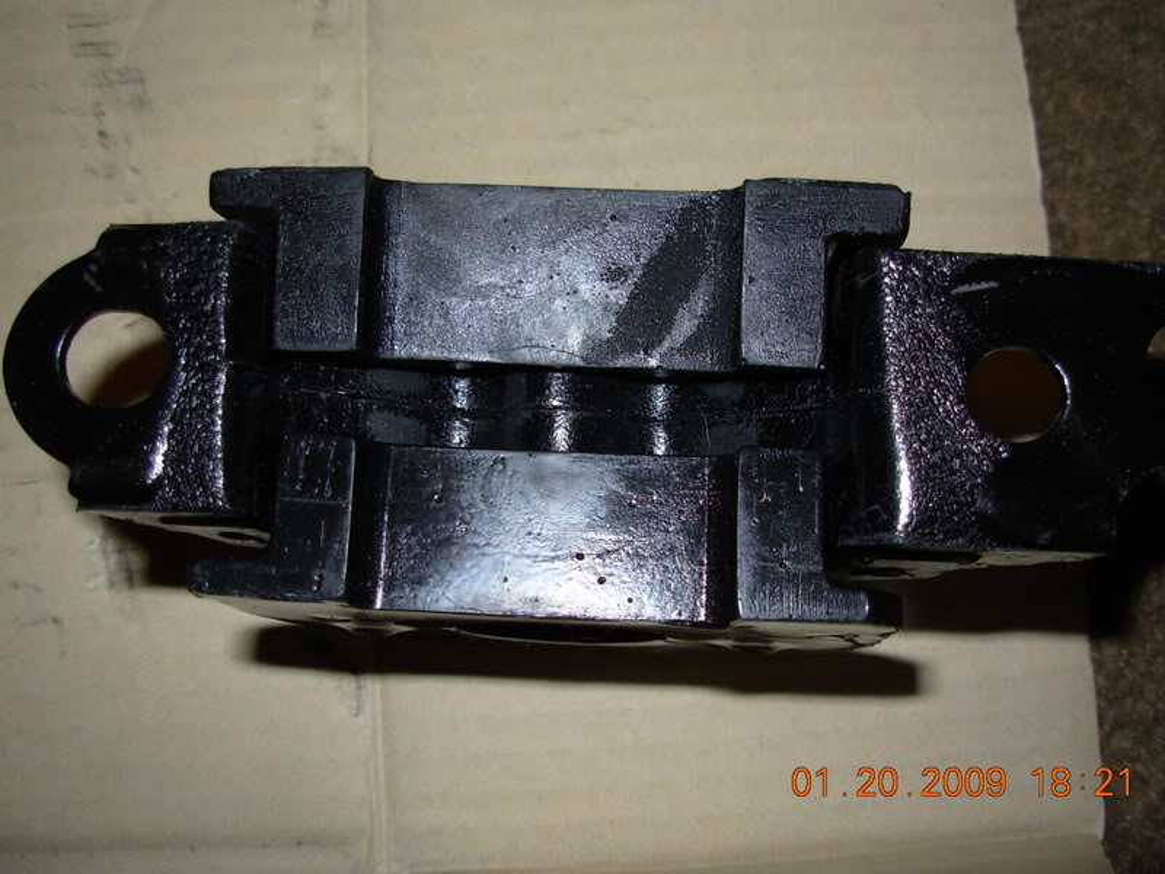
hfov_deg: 49.0
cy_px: 437
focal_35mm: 38
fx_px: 1279
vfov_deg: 37.7
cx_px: 582
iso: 50
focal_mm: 6.3
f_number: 2.9
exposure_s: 1/32
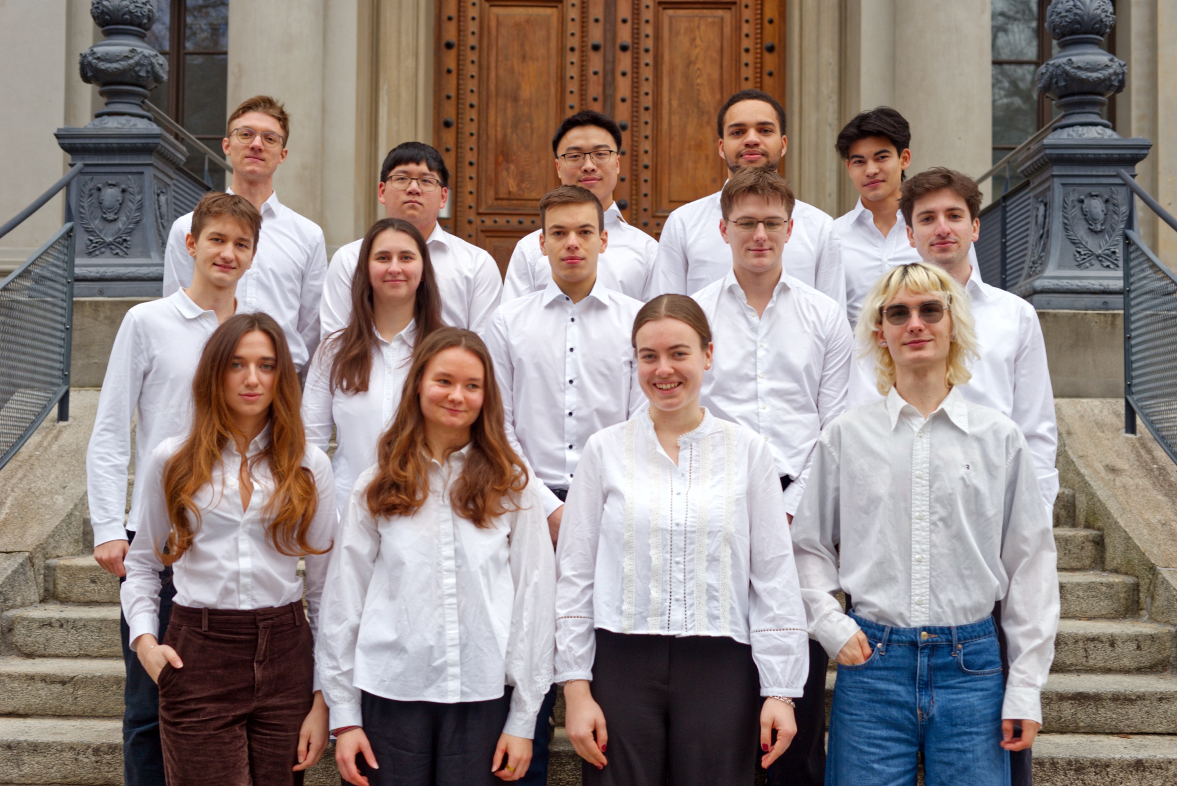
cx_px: 588
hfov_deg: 39.6
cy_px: 393
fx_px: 1636
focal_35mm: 50
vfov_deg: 27.0
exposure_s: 1/160
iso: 160
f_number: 4
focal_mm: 50
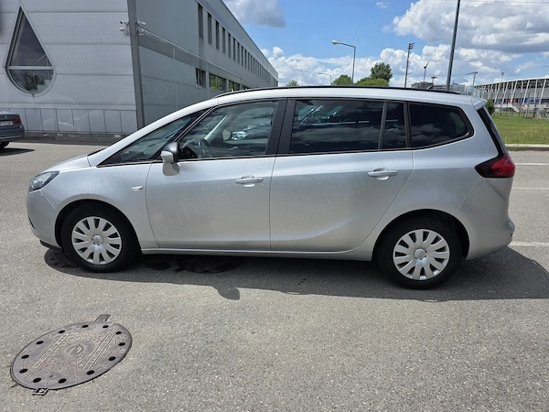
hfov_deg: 73.9
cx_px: 274
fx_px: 365
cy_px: 206
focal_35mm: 23
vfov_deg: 58.9
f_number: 1.7
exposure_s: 1/7061
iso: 80
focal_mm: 6.3
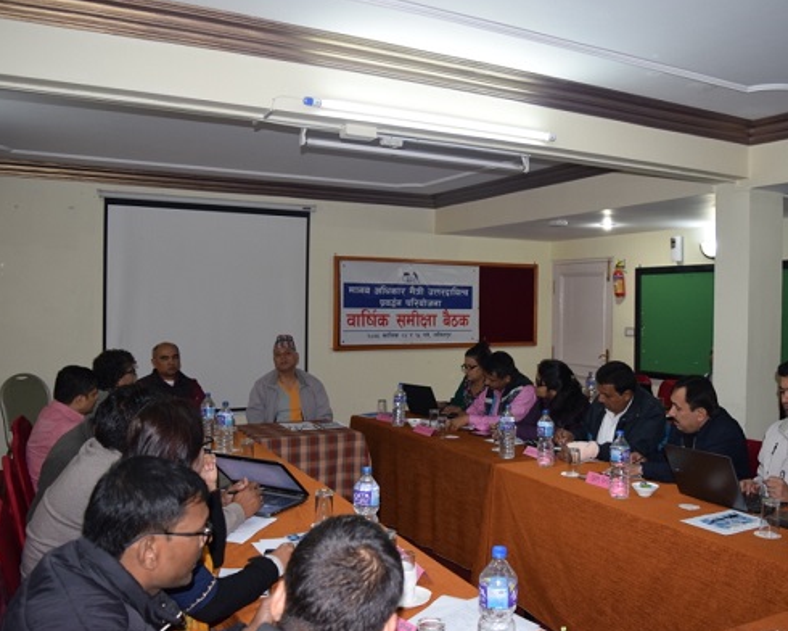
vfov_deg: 47.1
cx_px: 447
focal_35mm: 31
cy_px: 317
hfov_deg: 57.0
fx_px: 723
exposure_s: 1/60
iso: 800
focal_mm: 18
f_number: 4
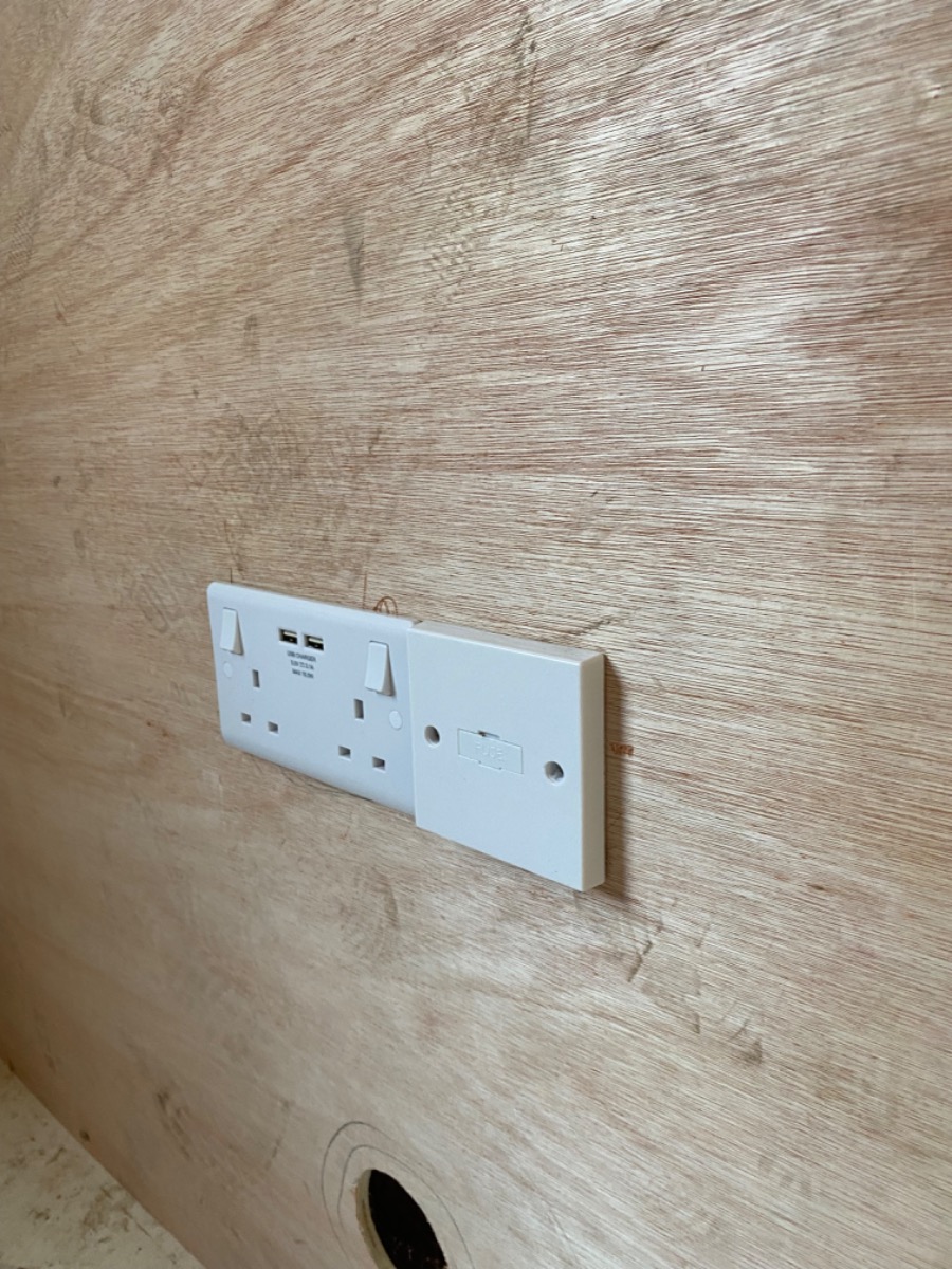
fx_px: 953
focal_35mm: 26
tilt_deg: -14.7
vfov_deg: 67.3
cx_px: 476
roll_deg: +1.3
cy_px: 634
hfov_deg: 53.1
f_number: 1.8
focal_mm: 4.25
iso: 125
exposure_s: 1/75
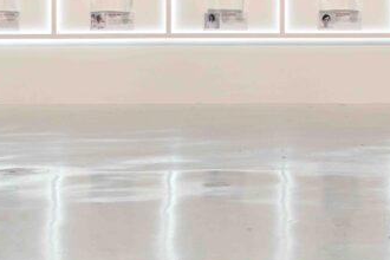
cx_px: 401
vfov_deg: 15.5
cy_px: 18
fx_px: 942
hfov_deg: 22.4
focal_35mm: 87
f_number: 4
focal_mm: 28
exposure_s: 1/200
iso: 800
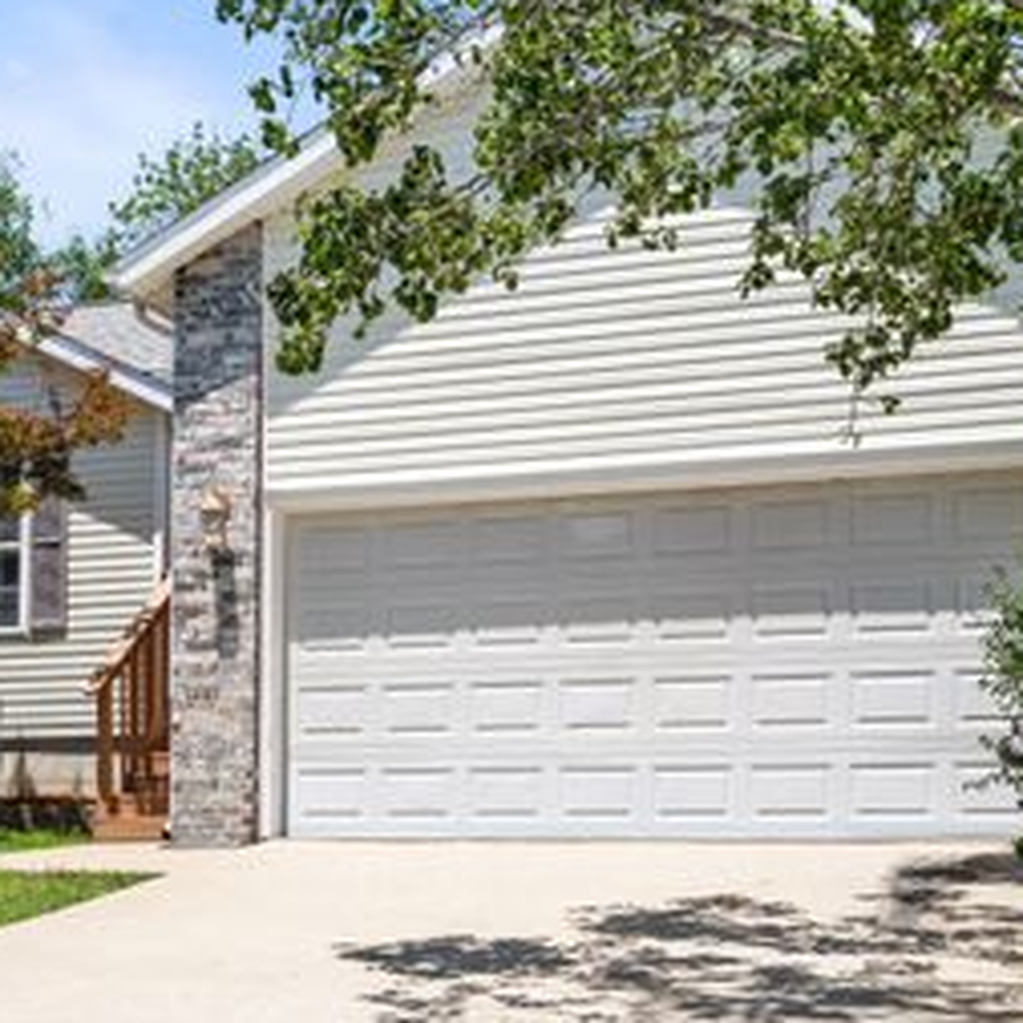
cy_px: 507
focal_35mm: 57
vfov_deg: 30.0
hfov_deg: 29.8
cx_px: 340
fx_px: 1906
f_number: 9
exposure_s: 1/800
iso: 250
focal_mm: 34
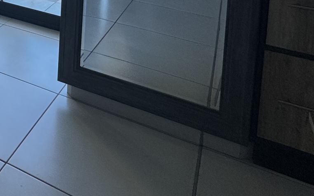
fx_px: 428
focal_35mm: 50
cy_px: -115
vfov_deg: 21.0
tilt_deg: -6.1
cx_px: -86
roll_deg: +0.5
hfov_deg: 31.7
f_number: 2.2
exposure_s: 1/103
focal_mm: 2.22
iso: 40
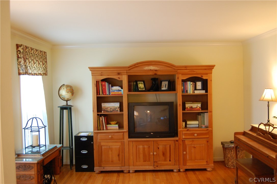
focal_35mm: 36
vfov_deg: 36.8
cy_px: 92
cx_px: 138
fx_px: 277
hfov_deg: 53.2
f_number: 4
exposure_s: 1/13
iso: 800
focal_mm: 24
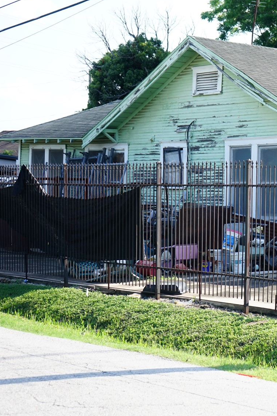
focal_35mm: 90
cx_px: 385
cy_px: 190
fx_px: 1039
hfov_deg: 14.4
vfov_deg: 22.6
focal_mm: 47
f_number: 5
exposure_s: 1/160
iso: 100
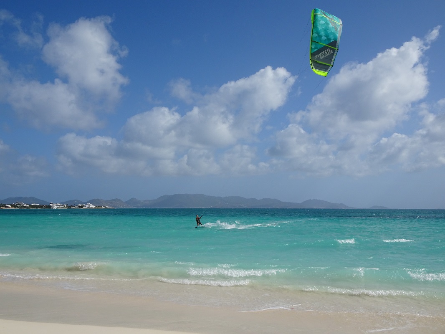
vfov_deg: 43.0
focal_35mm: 33
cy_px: 167
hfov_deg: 55.3
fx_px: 424
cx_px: 222
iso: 80
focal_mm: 5.61
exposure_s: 1/1600
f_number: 4
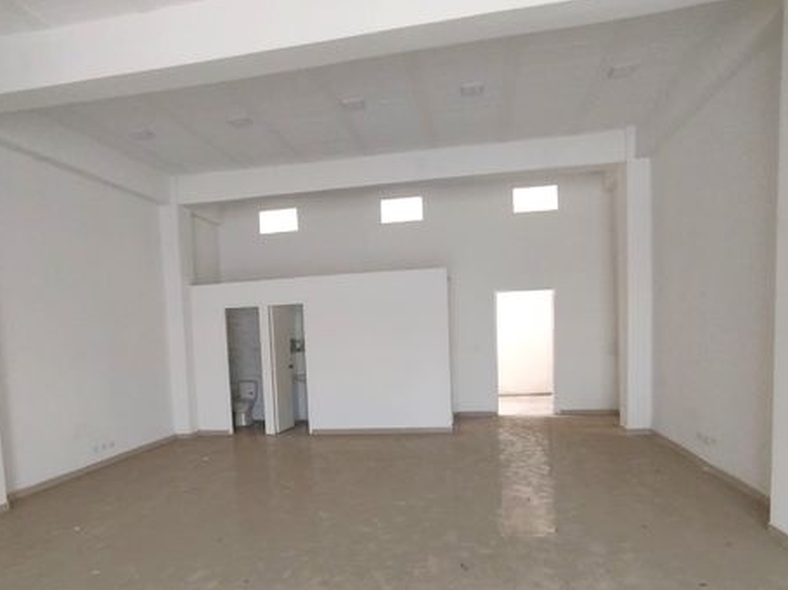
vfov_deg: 60.1
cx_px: 359
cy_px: 374
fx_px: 501
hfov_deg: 76.2
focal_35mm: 22
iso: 320
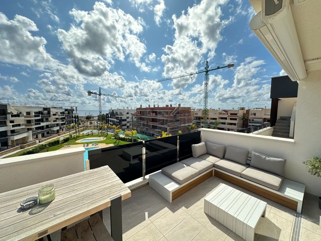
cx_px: 160
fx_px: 130
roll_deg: -0.9
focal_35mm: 14
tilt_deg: -4.8
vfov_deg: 85.6
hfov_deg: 102.1
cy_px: 120
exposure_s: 1/1435
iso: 40
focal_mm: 2.22
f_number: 2.2
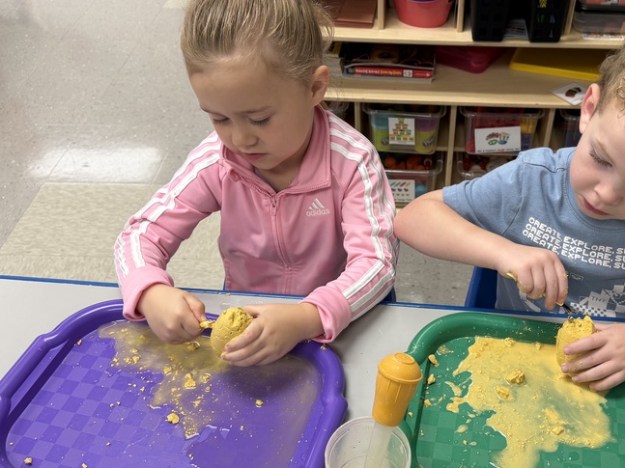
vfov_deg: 37.7
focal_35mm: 38
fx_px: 686
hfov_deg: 48.4
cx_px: 401
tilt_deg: -40.5
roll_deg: +0.5
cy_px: 231
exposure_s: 1/60
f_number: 1.78
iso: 125
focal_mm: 6.76
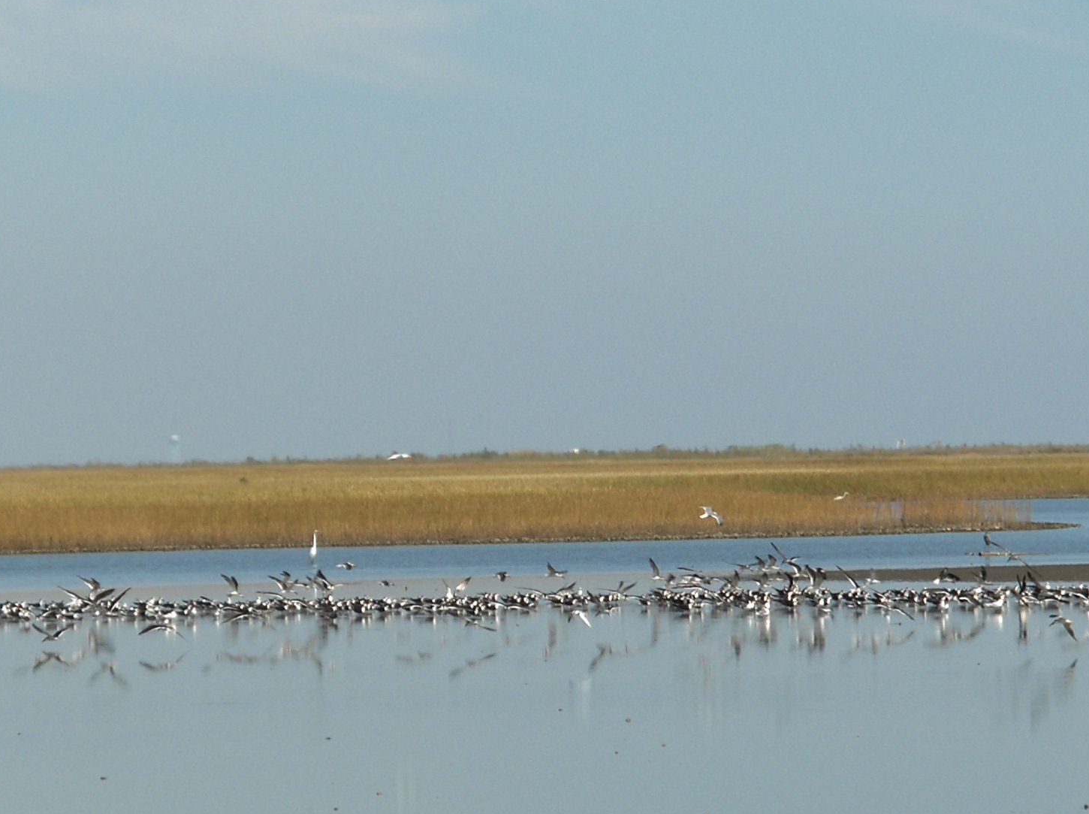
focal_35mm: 252
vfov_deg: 5.9
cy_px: 346
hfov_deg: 7.9
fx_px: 7916
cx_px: 498
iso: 50
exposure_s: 1/252
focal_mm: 29
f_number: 5.4
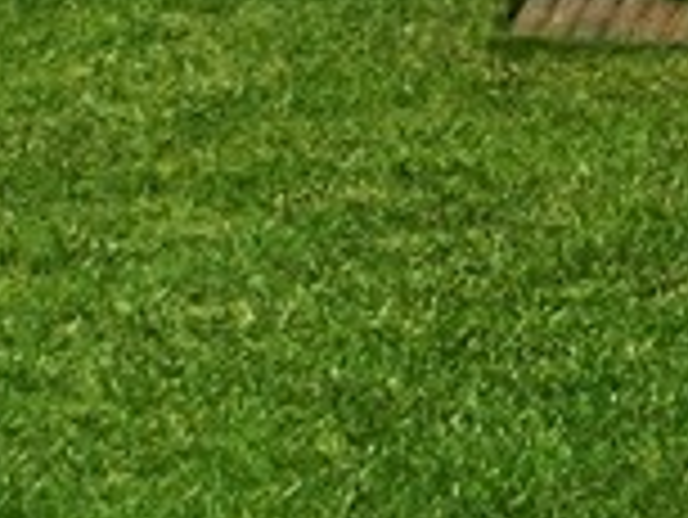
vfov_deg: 6.2
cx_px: 2170
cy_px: -815
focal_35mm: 228
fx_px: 4535
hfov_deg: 7.5
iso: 200
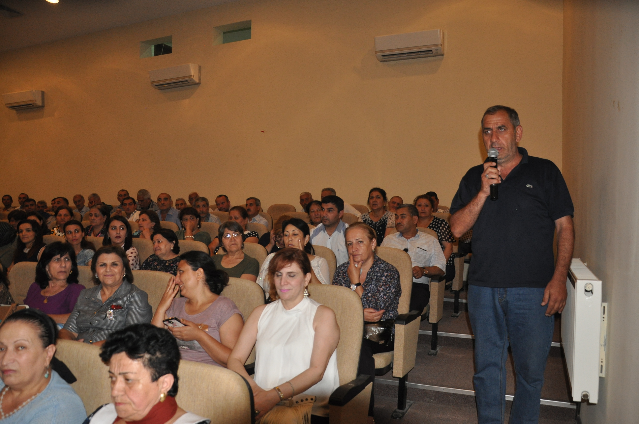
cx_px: 320
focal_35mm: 27
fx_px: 479
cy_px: 212
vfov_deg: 47.8
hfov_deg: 67.4
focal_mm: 18
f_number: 3.5
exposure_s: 1/60
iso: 800
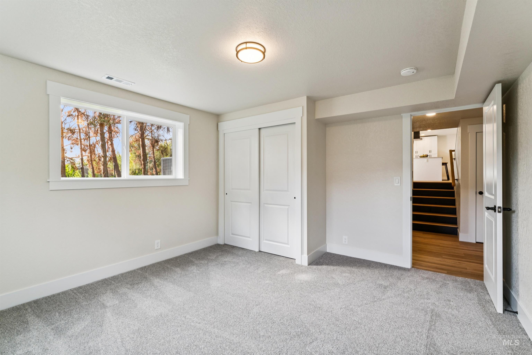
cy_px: 178
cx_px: 266
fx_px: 236
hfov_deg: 96.7
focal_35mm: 16
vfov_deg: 73.7
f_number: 13
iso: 400
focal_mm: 16
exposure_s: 1/15
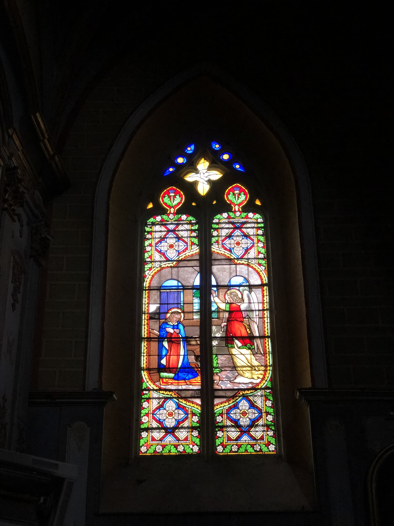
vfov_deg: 36.8
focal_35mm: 52
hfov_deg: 28.0
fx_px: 789
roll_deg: +1.4
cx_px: 197
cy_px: 263
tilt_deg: +25.1
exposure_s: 1/50
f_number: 2.4
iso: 64
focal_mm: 6
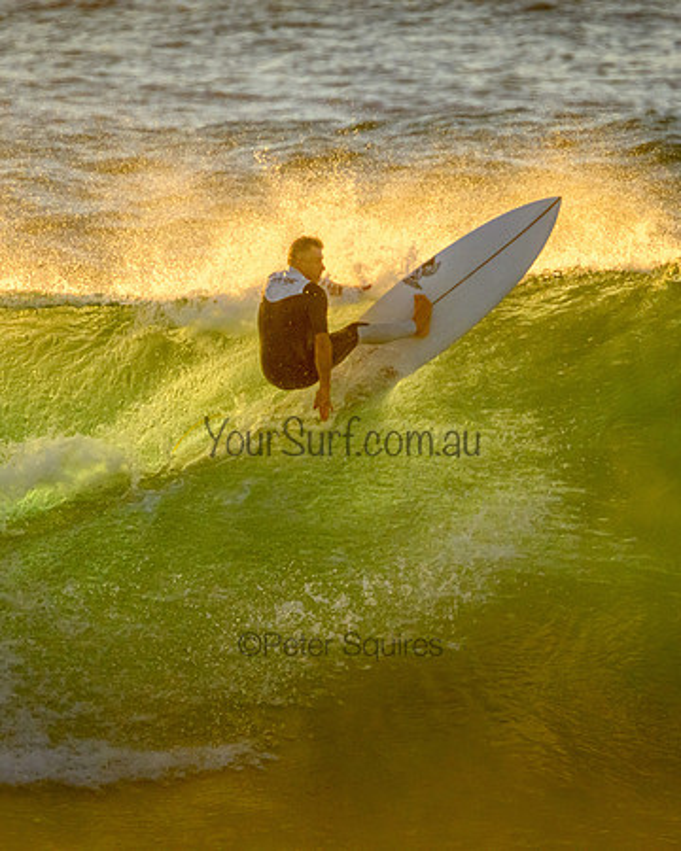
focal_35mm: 1126
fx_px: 28373
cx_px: 313
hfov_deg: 1.4
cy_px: 426
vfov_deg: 1.7
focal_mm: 800
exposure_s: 1/2000
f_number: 11
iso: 2800
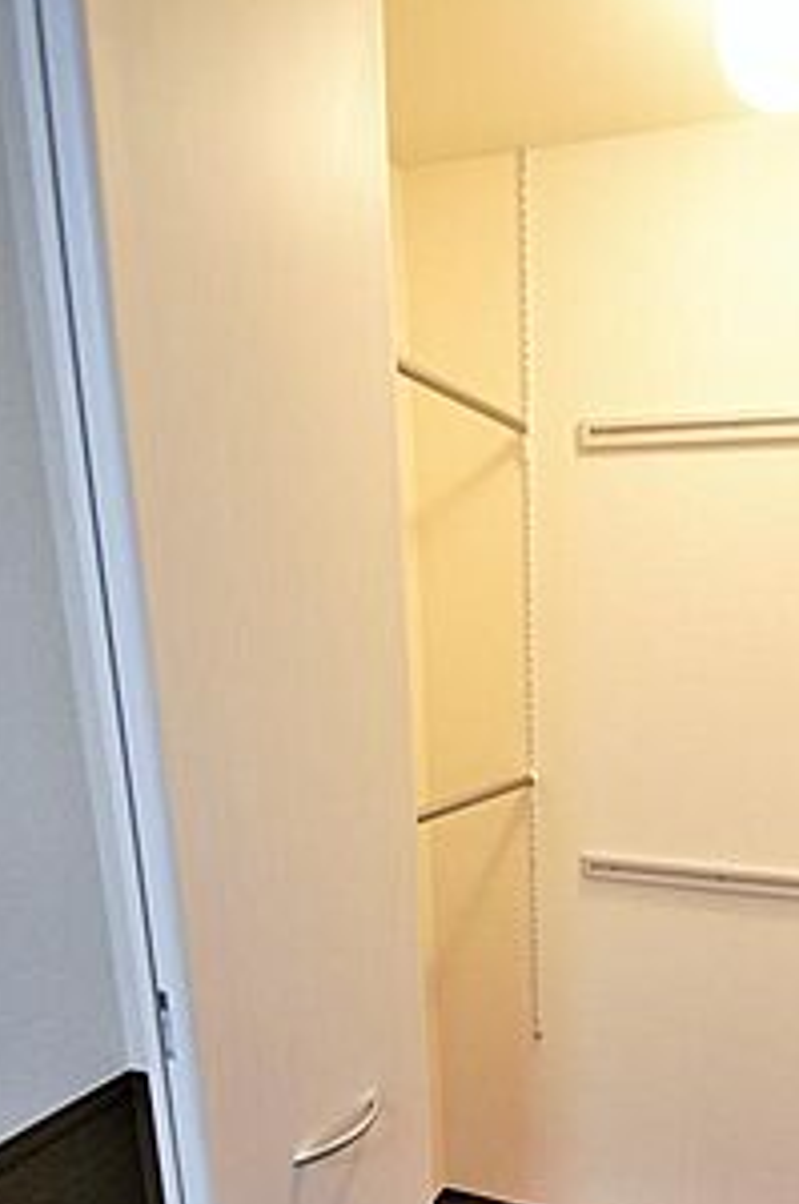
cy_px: 819
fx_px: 802
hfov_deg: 50.6
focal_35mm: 24
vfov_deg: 71.3
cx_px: 608
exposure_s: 1/30
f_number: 3.5
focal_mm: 10
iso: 200
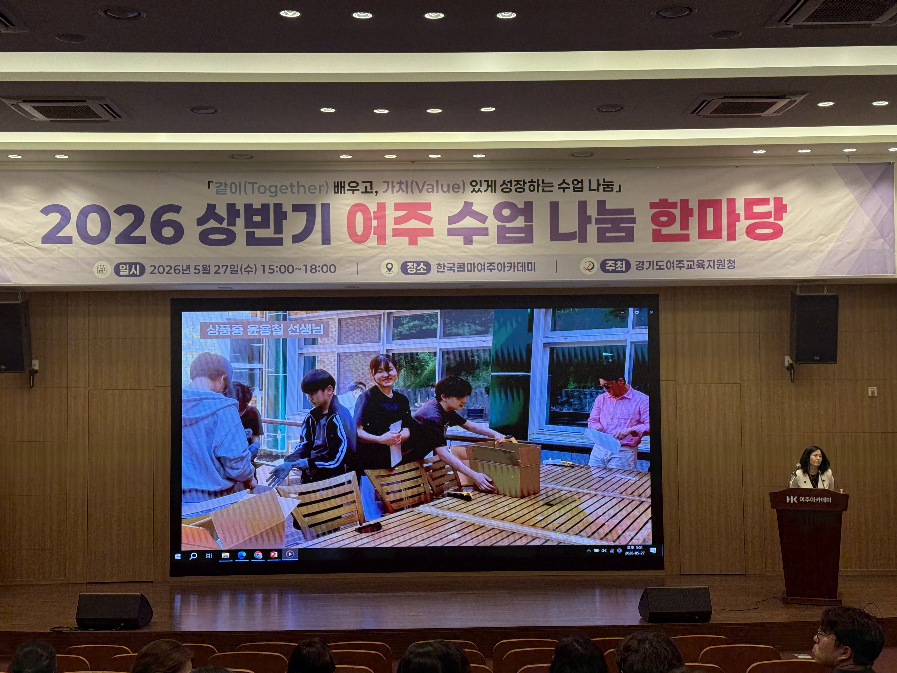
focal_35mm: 48
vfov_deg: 30.3
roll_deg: +0.8
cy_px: 336
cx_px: 448
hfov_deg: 39.7
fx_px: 1244
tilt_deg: +1.8
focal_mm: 6.76
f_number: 1.78
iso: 80
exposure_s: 1/170
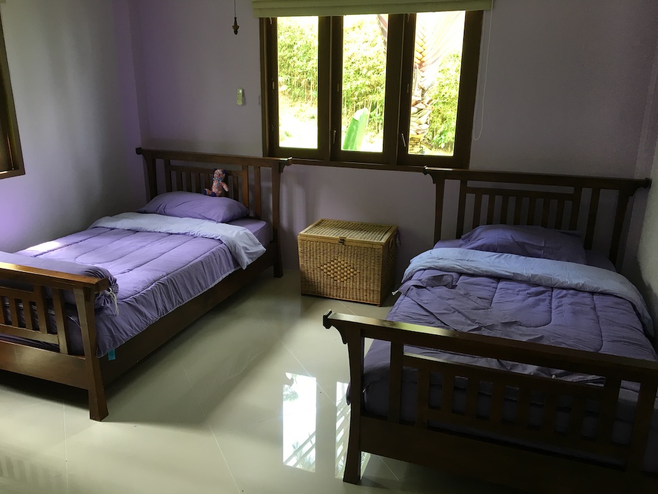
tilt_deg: -16.8
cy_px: 247
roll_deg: -0.1
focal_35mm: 29
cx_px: 329
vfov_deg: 48.2
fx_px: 551
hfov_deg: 61.7
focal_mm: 4.15
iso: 40
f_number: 2.2
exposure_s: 1/33
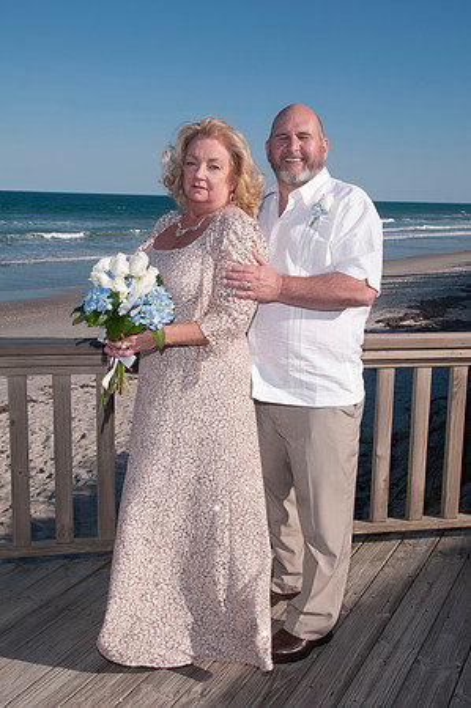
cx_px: 236
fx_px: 797
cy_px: 354
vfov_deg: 48.0
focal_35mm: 40
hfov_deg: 32.9
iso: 100
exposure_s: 1/250
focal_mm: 27
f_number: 11
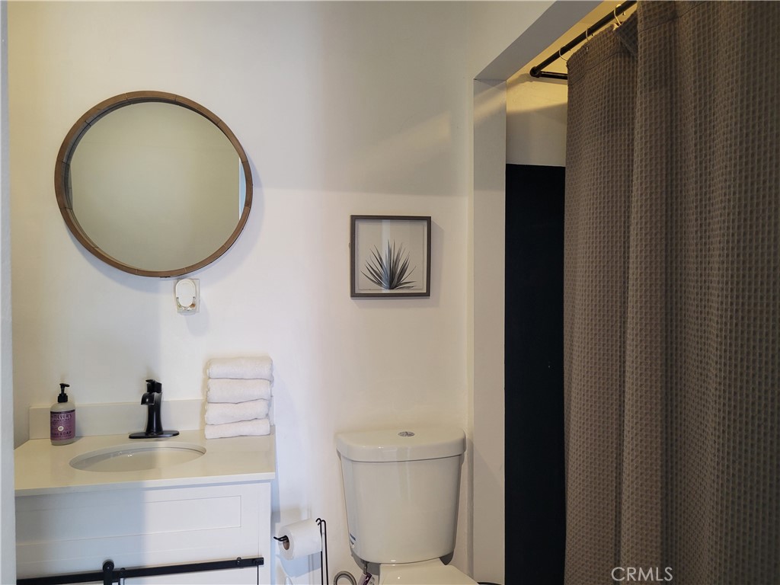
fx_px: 586
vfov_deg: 53.1
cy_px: 292
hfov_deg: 67.3
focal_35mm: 26
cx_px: 390
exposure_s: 1/60
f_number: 1.8
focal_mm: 5.4
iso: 200
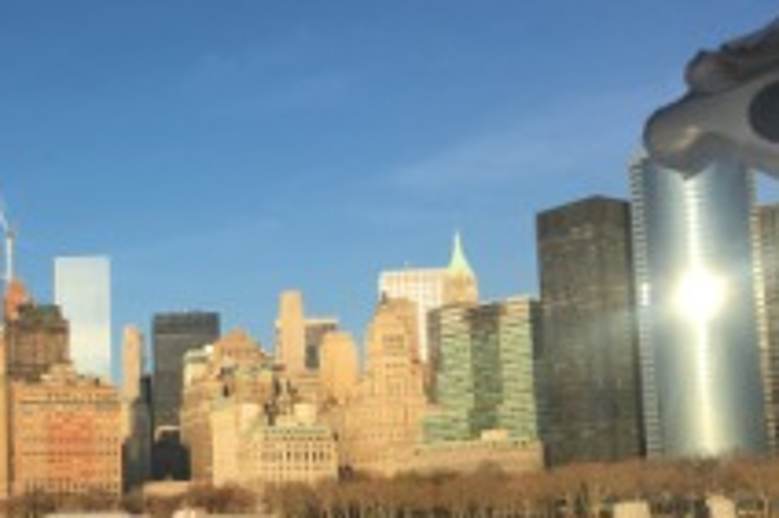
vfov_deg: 25.5
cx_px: 121
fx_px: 1124
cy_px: 411
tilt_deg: +6.4
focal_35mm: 52
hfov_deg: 36.5
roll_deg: +2.3
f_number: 2.2
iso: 25
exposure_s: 1/1374
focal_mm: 4.15
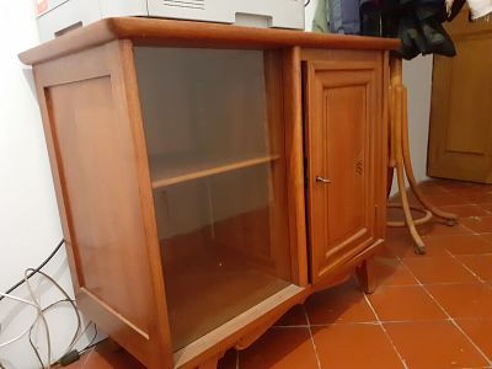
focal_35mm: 27
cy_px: 184
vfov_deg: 51.4
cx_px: 246
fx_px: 384
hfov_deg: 65.3
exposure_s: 1/20
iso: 500
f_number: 1.9
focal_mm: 3.6
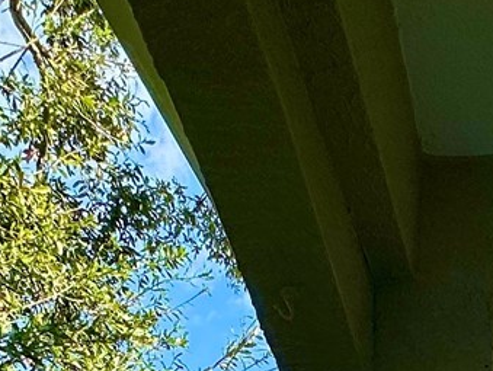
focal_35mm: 66
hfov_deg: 28.0
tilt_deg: +3.7
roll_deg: -4.1
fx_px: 941
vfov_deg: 15.7
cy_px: 807
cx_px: 468
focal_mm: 2.22
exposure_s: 1/1072
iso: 50
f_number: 2.2
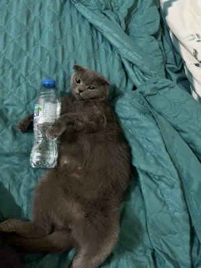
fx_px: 201
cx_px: 100
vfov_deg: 67.3
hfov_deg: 53.1
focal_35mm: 26
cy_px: 134
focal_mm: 5.7
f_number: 1.5
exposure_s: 1/25
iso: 500
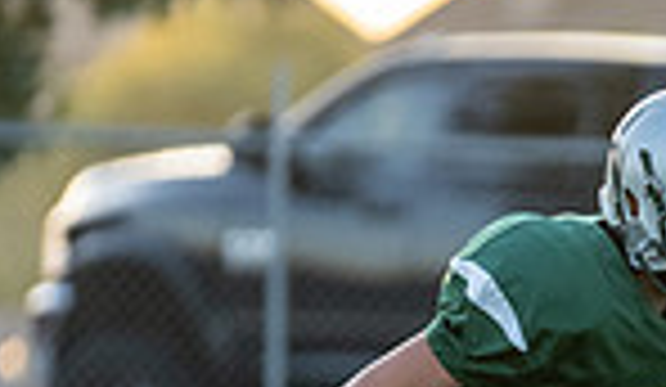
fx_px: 20970
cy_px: 516
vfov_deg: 1.1
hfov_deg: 1.8
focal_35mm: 1178
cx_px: 876
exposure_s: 1/1250
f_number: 2.8
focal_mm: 200
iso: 1000
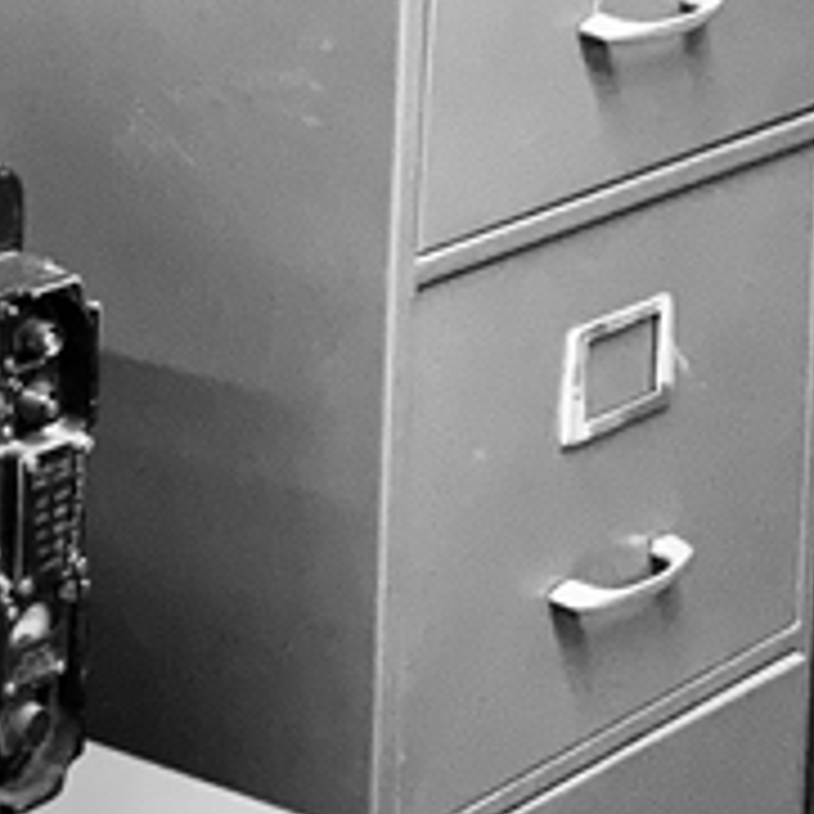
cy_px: -166
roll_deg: -1.1
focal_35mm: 152
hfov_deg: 11.4
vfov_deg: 11.3
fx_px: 4044
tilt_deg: -9.4
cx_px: 58
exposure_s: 1/60
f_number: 2.4
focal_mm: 6
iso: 400
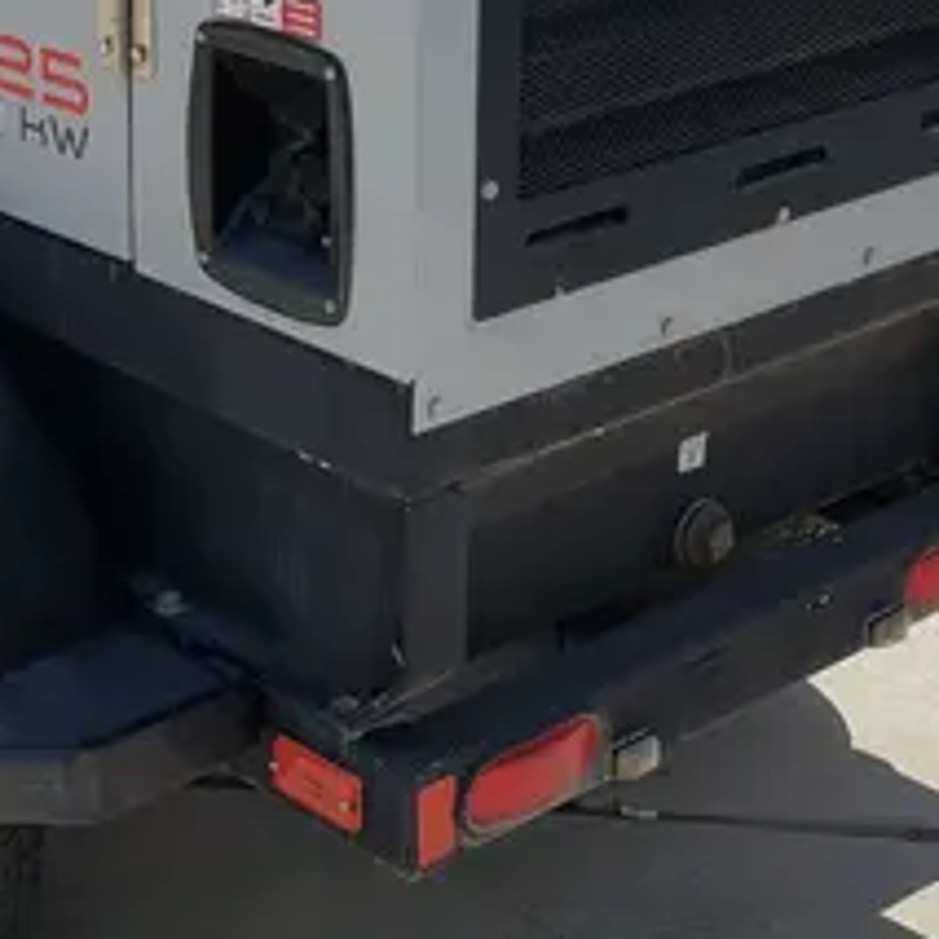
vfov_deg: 21.3
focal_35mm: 79
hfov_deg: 21.5
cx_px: 141
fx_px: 2424
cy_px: 29
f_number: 2.4
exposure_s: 1/1735
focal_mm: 4.3
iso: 50
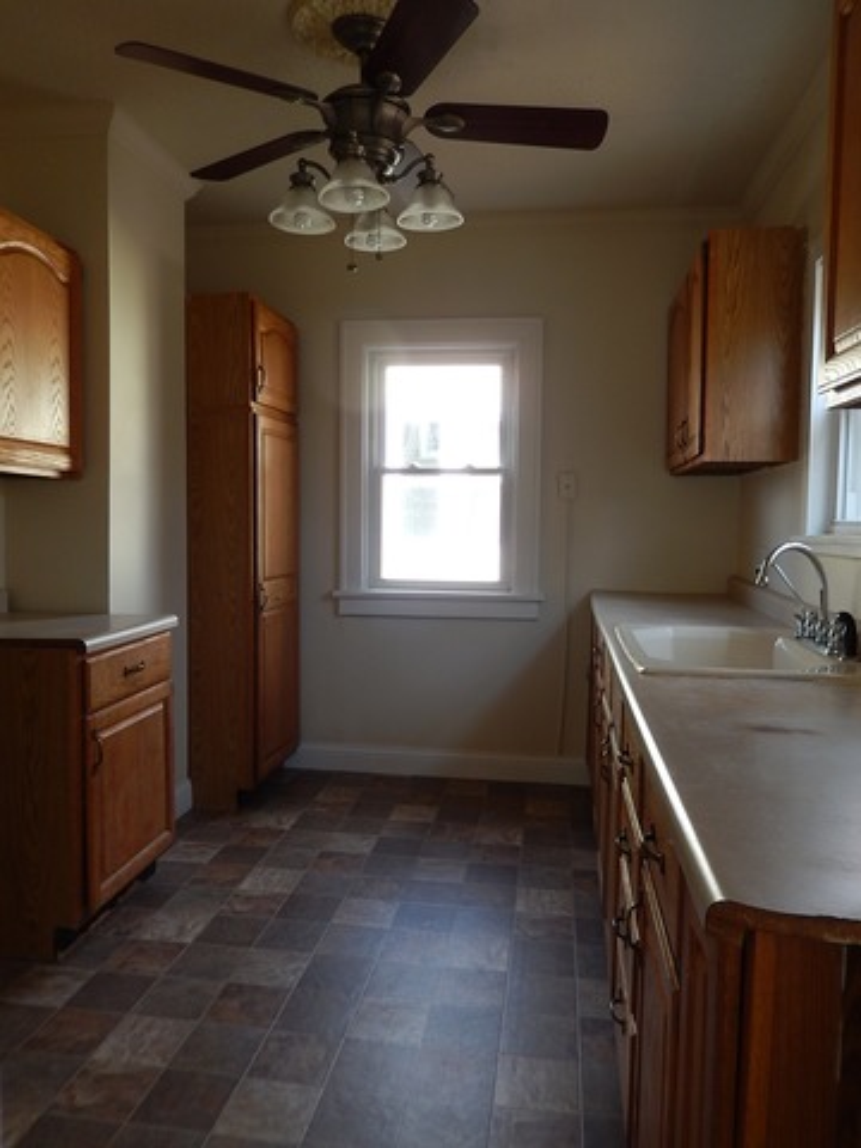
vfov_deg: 69.4
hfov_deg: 54.9
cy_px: 574
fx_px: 829
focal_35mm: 25
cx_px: 430
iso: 125
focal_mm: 4.5
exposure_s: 1/50
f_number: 3.4
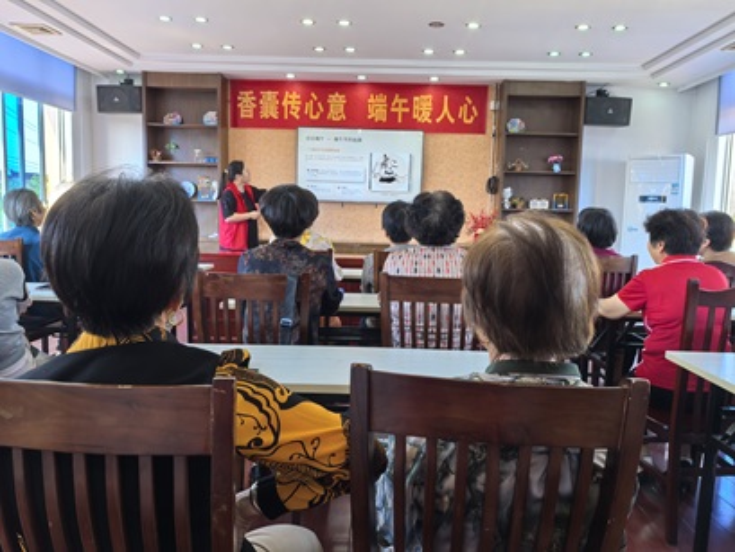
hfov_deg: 65.3
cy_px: 276
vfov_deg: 51.4
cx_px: 368
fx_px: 573
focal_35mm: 27
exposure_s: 1/50
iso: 320
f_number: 4
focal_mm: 6.98
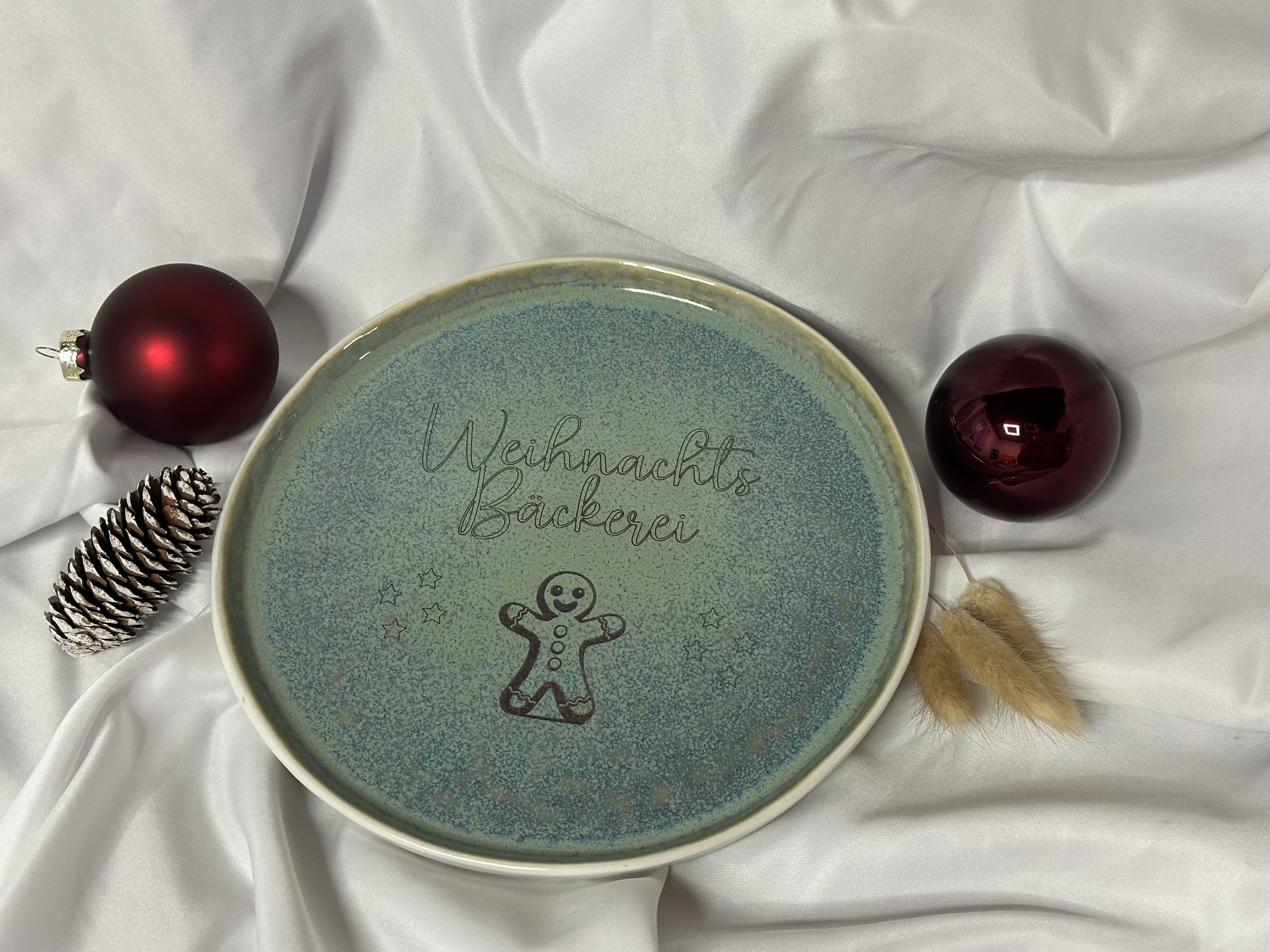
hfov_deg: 39.7
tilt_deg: -46.0
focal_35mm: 48
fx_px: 1761
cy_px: 476
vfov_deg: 30.3
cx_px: 635
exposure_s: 1/50
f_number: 1.78
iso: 100
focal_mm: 6.86
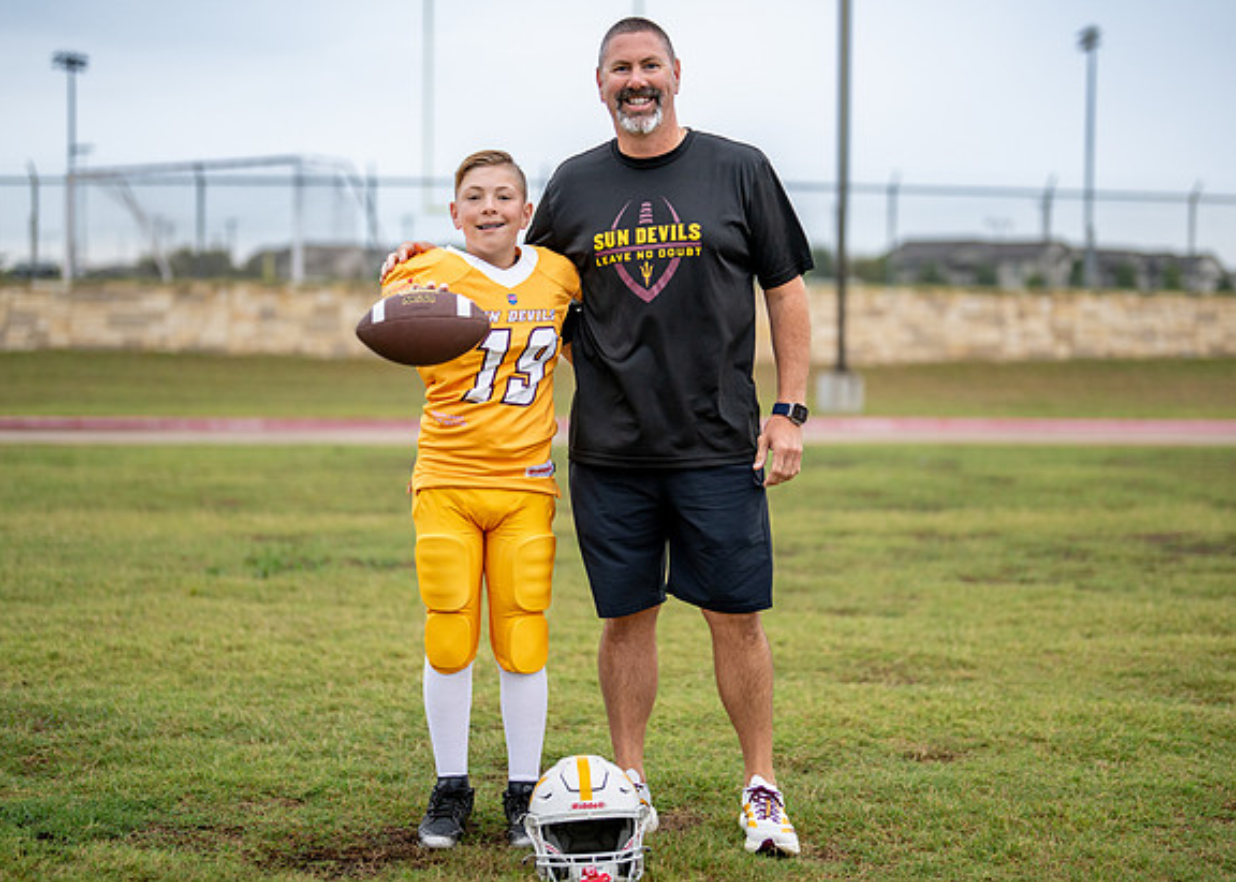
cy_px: 437
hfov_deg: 31.2
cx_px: 641
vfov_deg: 22.6
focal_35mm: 63
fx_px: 2211
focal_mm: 50
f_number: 1.2
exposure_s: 1/1600
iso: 320
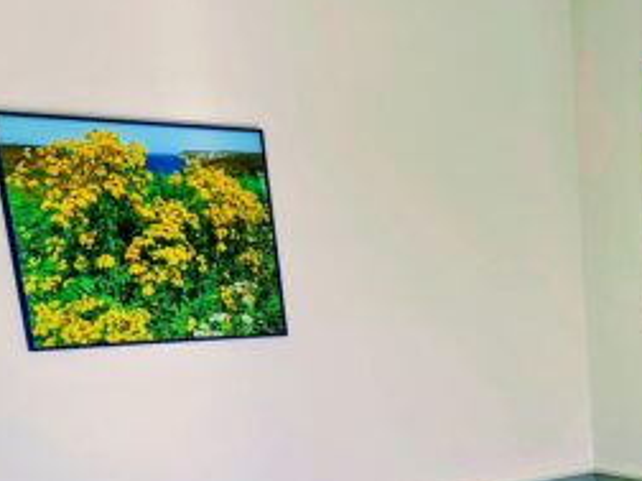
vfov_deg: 22.2
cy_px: 580
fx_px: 1131
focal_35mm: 61
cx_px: 721
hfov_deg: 28.5
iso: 50
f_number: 1.7
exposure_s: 1/117
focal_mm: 5.24
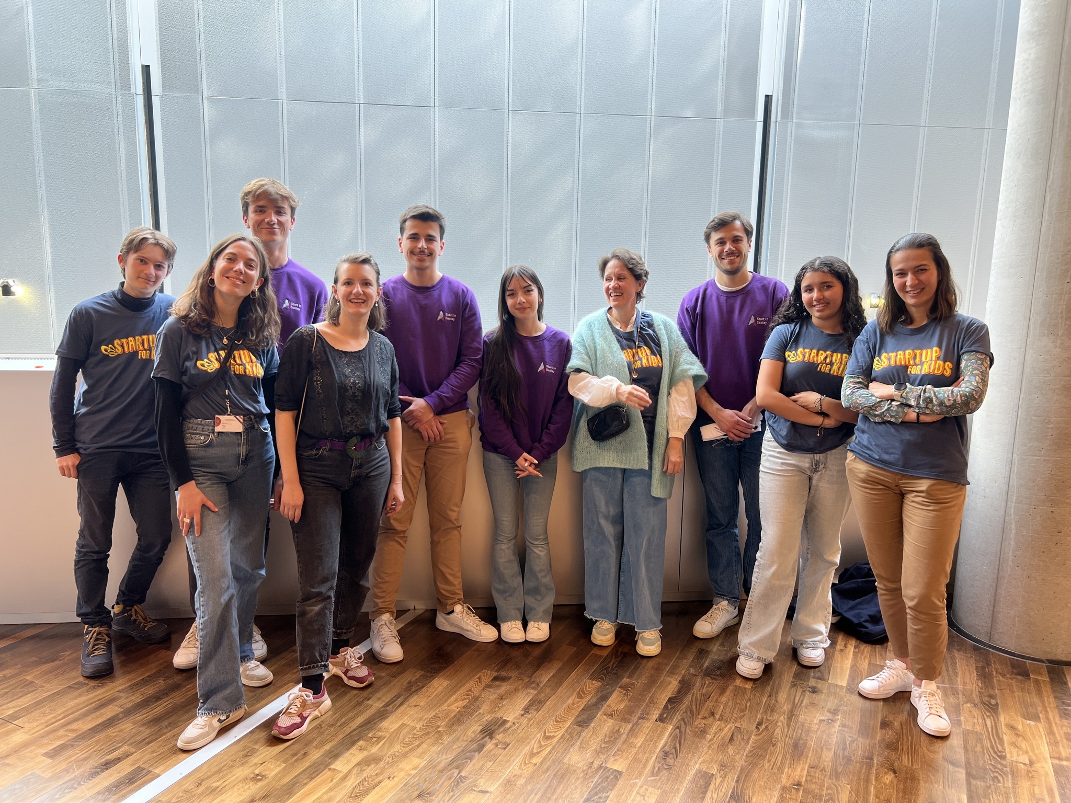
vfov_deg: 53.1
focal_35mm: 26
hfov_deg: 67.3
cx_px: 536
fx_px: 804
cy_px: 402
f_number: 1.5
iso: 50
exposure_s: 1/100
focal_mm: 5.7
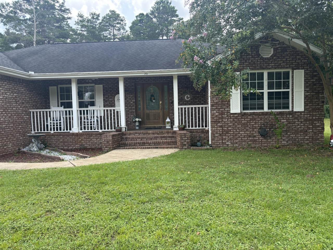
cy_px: 125
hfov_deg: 67.3
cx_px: 166
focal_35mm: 26
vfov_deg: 53.1
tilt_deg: -3.2
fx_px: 250
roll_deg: +1.4
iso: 50
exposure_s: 1/747
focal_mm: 5.96
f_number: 1.6
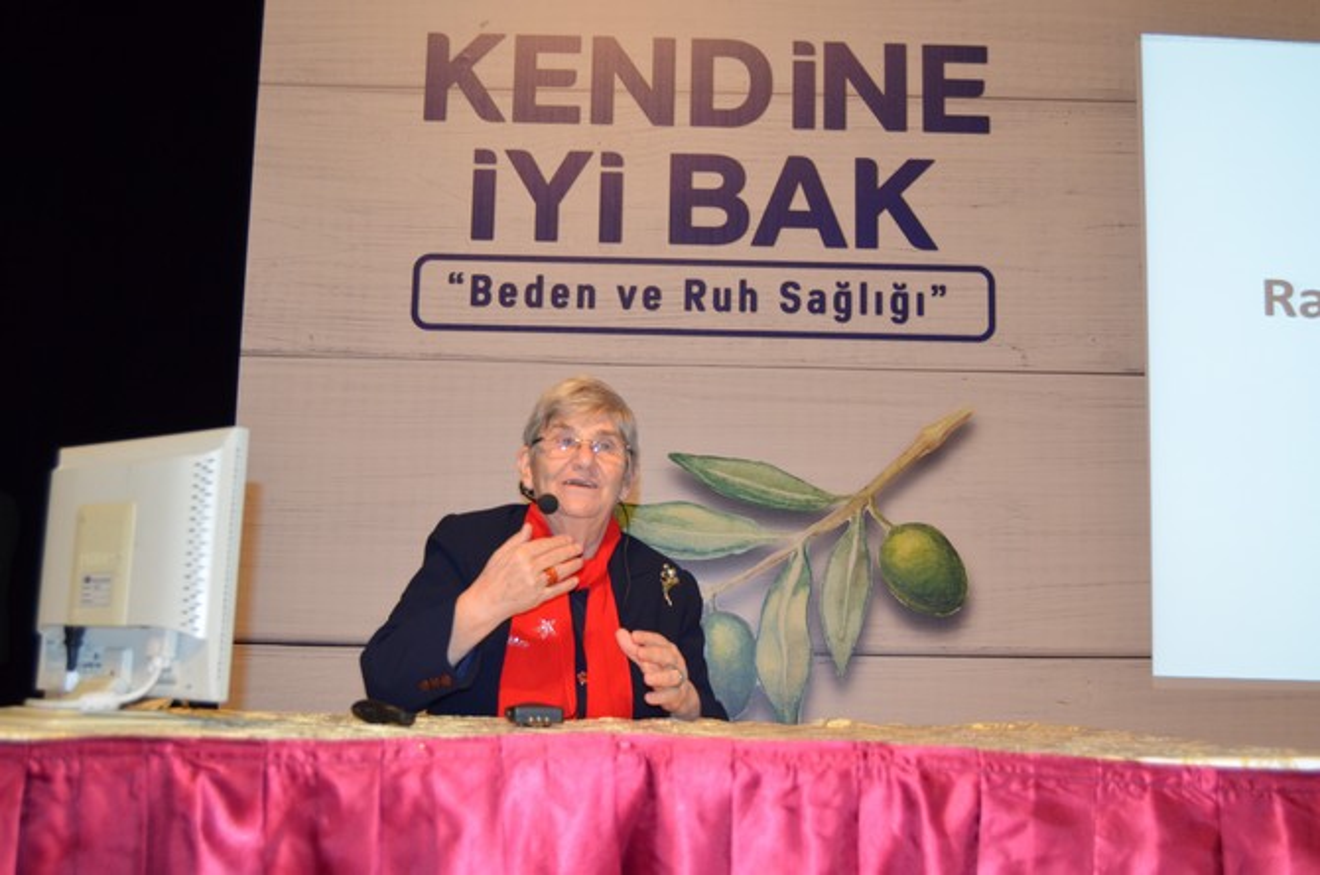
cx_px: 660
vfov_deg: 34.1
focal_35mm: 39
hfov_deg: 49.6
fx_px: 1427
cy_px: 438
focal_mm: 26
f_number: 4
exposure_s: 1/60
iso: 1000
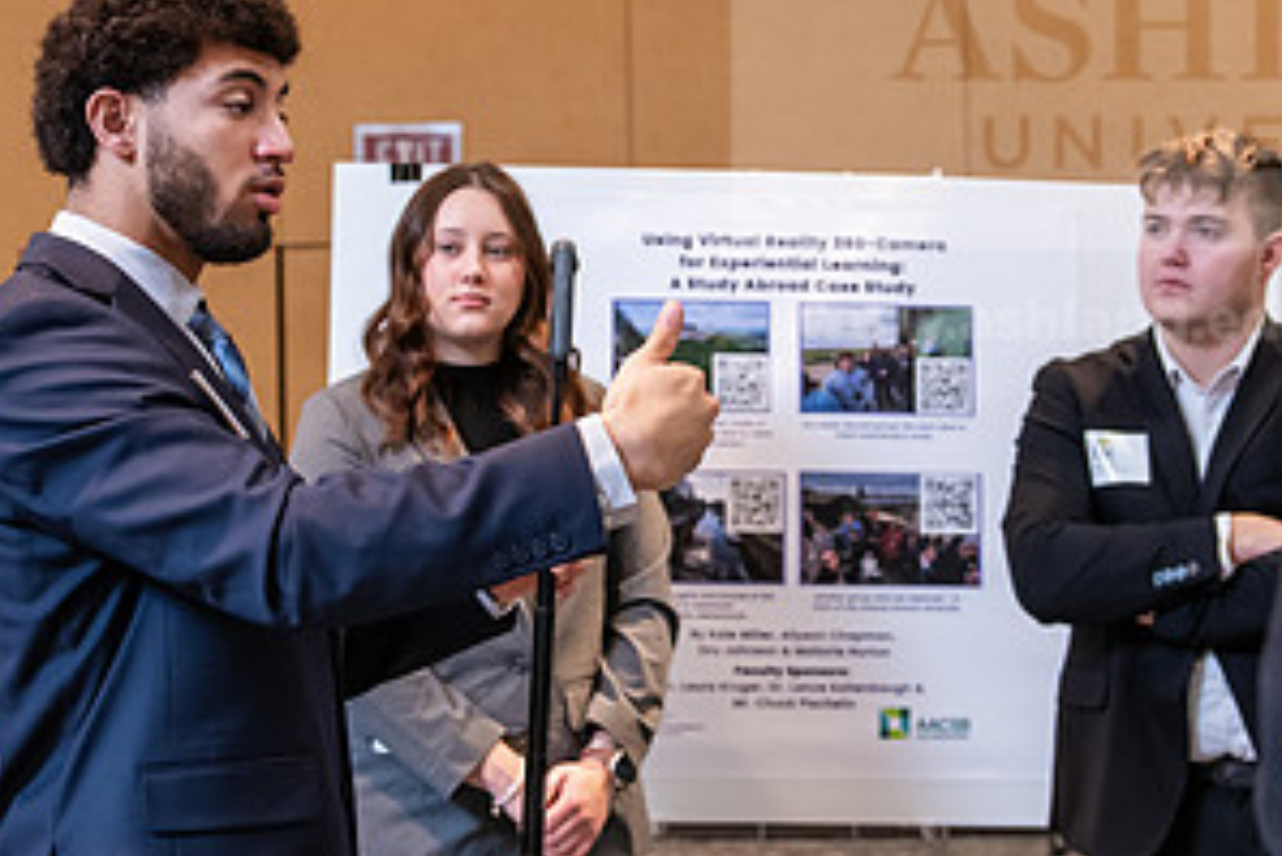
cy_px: 411
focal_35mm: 70
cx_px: 602
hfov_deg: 28.8
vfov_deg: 19.5
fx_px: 2494
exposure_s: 1/160
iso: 2000
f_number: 3.2
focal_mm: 36
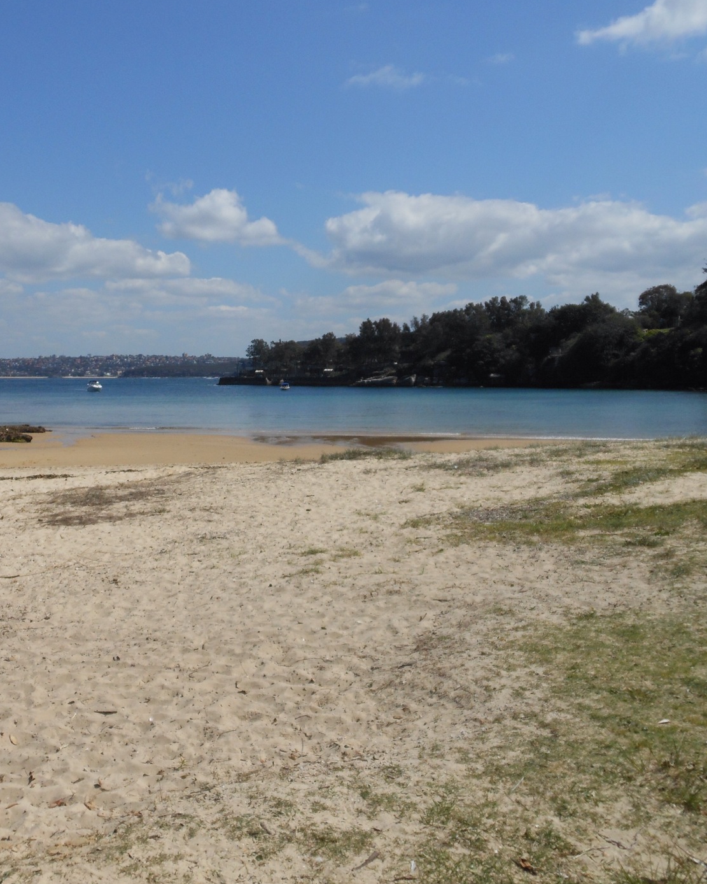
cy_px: 411
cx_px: 264
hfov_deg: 40.9
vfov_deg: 50.2
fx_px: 941
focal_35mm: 36
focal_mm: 4.5
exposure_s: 1/200
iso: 80
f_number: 10.2
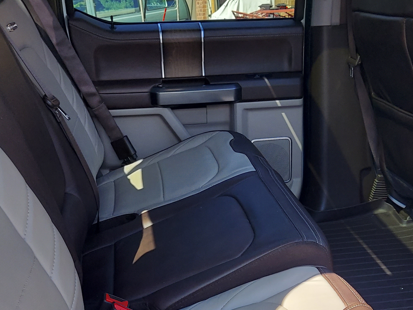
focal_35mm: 50
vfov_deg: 28.9
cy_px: 213
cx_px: 222
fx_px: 597
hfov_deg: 38.2
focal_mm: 4.6
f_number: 2
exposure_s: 1/213
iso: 50
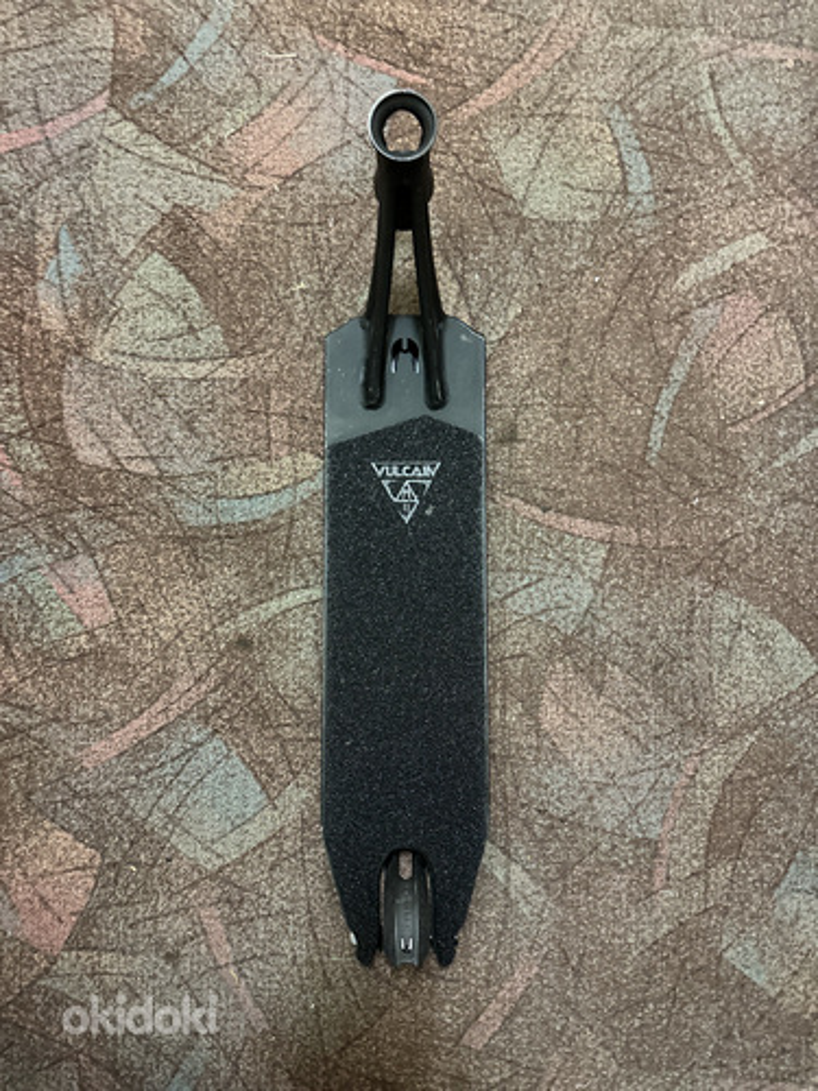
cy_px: 546
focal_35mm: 24
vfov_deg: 71.6
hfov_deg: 56.8
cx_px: 409
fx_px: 756
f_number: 1.78
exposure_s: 1/25
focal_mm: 6.86
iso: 1000
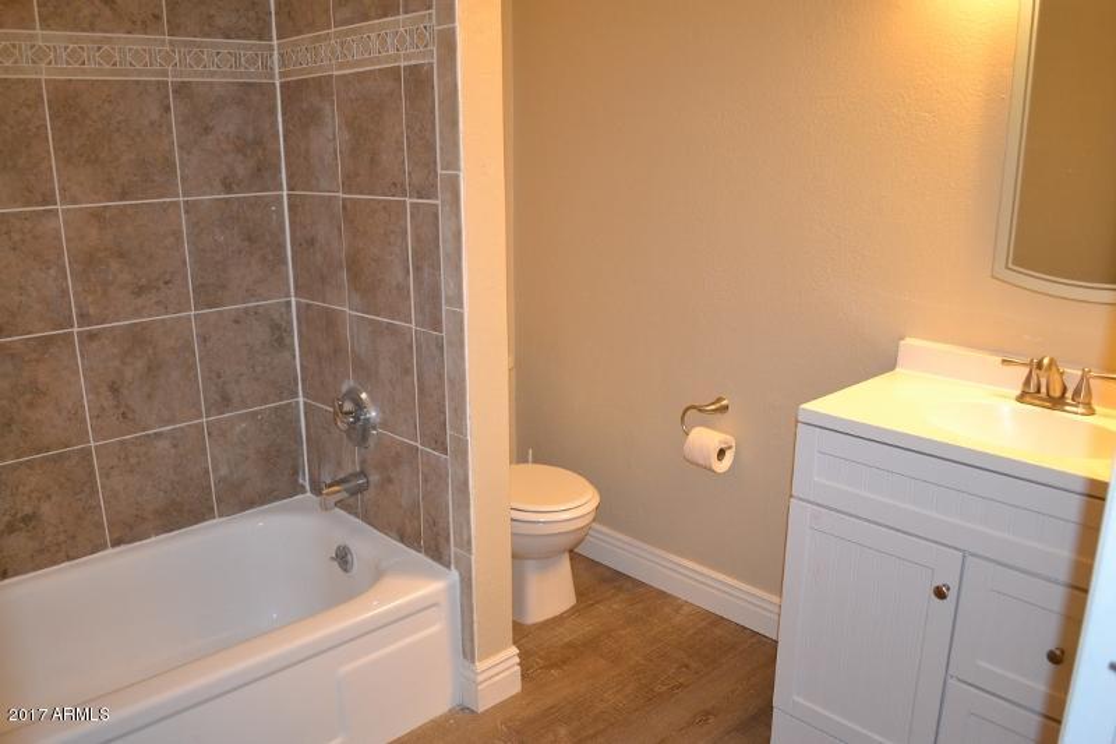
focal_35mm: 27
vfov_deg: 47.9
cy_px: 372
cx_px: 558
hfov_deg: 67.4
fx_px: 837
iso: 1250
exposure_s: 1/60
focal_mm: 18
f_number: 3.5
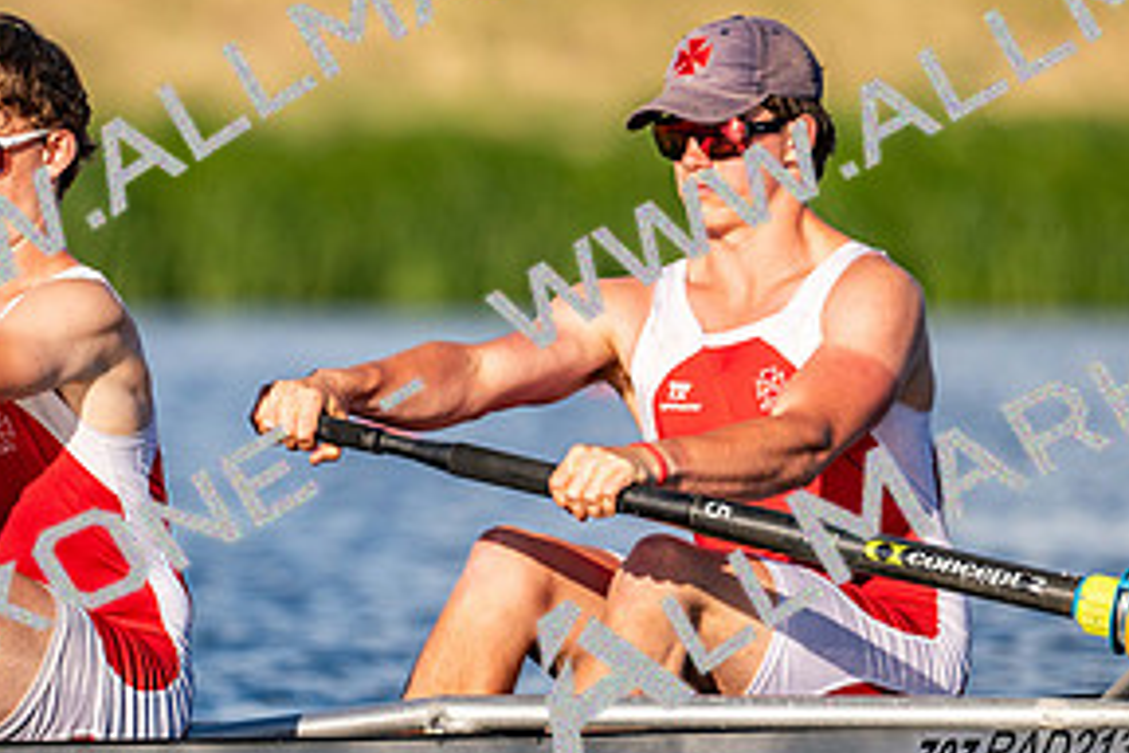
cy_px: 416
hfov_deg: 2.6
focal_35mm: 806
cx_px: 200
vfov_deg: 1.7
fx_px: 25275
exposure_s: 1/2500
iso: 250
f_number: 4.5
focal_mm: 400
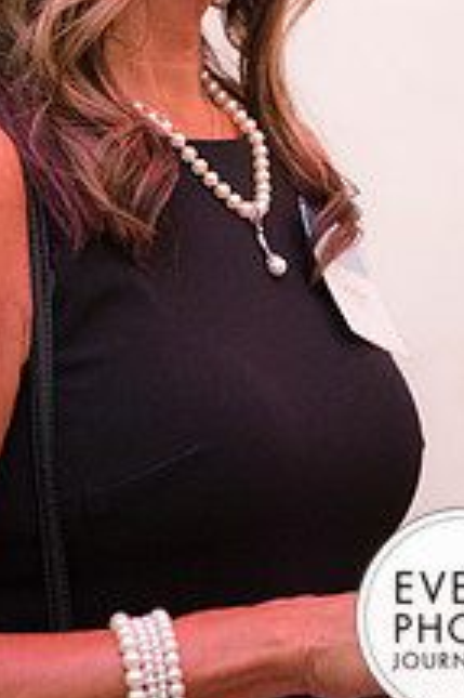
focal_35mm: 419
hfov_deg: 3.3
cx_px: 191
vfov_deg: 4.9
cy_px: 97
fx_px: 8113
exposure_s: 1/100
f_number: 2.8
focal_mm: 200
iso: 6400
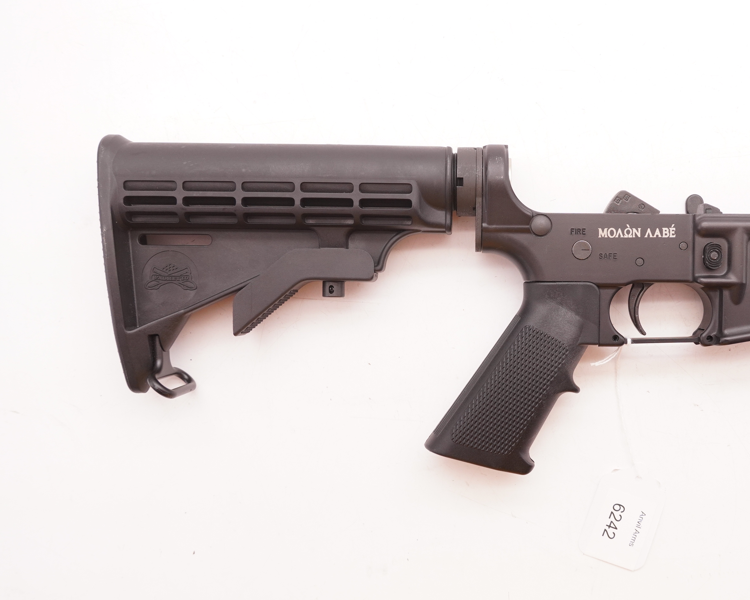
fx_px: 799
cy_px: 315
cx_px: 476
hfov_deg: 49.7
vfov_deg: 41.1
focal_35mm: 36
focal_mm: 20
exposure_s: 1/125
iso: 640
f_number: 5.6
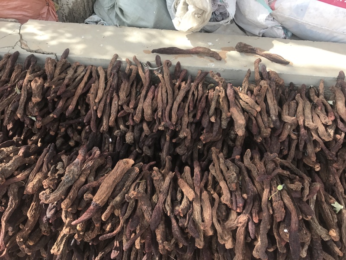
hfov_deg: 63.4
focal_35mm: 28
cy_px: 130
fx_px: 280
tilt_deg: -51.9
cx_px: 173
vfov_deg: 49.7
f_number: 1.8
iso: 20
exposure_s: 1/418
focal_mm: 3.99
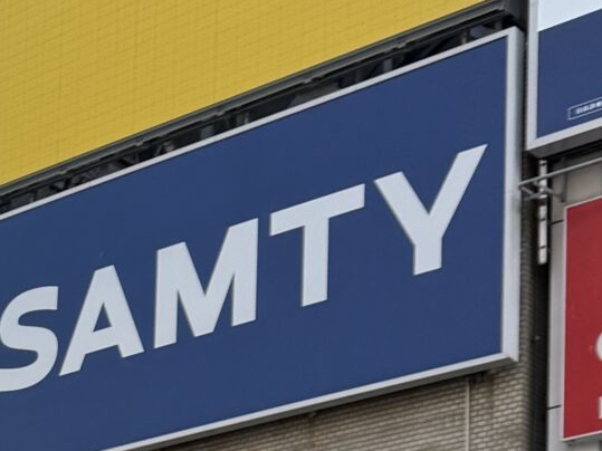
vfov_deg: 11.6
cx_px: -420
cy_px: 917
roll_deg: -2.1
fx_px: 1982
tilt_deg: +5.0
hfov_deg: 15.3
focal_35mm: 114
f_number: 1.78
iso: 100
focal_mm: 6.76
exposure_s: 1/1727
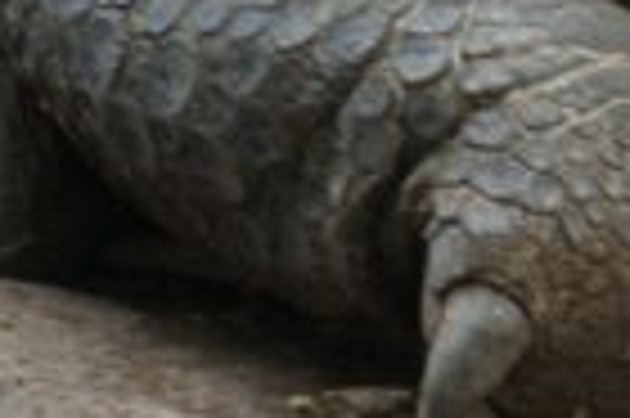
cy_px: -348
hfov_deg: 2.1
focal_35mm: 963
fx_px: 16833
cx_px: 320
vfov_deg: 1.4
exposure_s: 1/60
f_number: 11
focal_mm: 100
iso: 400
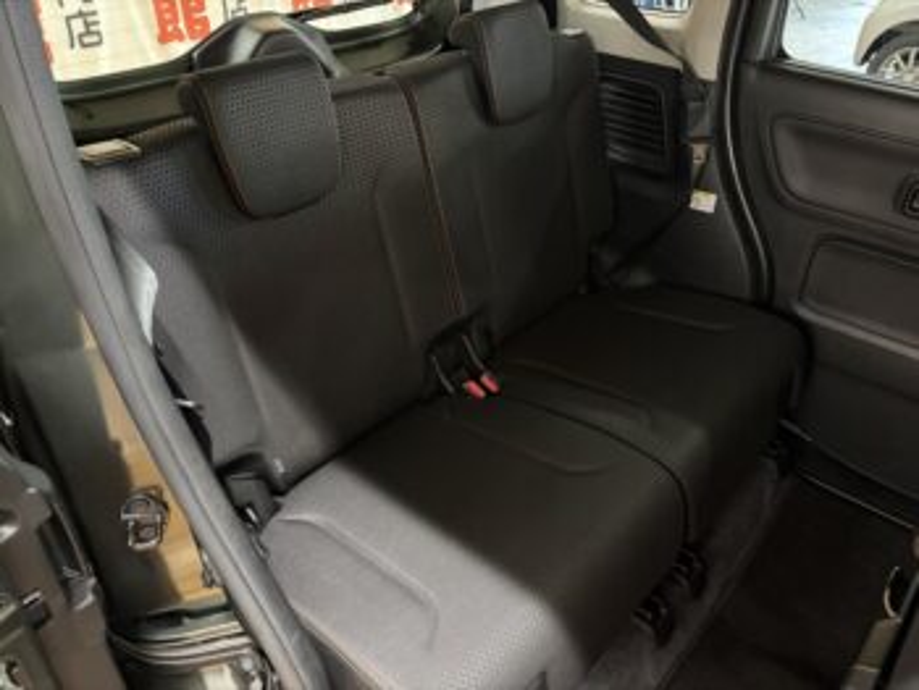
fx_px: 691
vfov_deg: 53.1
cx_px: 460
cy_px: 345
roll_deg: +0.5
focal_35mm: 26
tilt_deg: -34.9
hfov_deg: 67.3
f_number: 1.6
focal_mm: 5.96
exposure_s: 1/26
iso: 1000
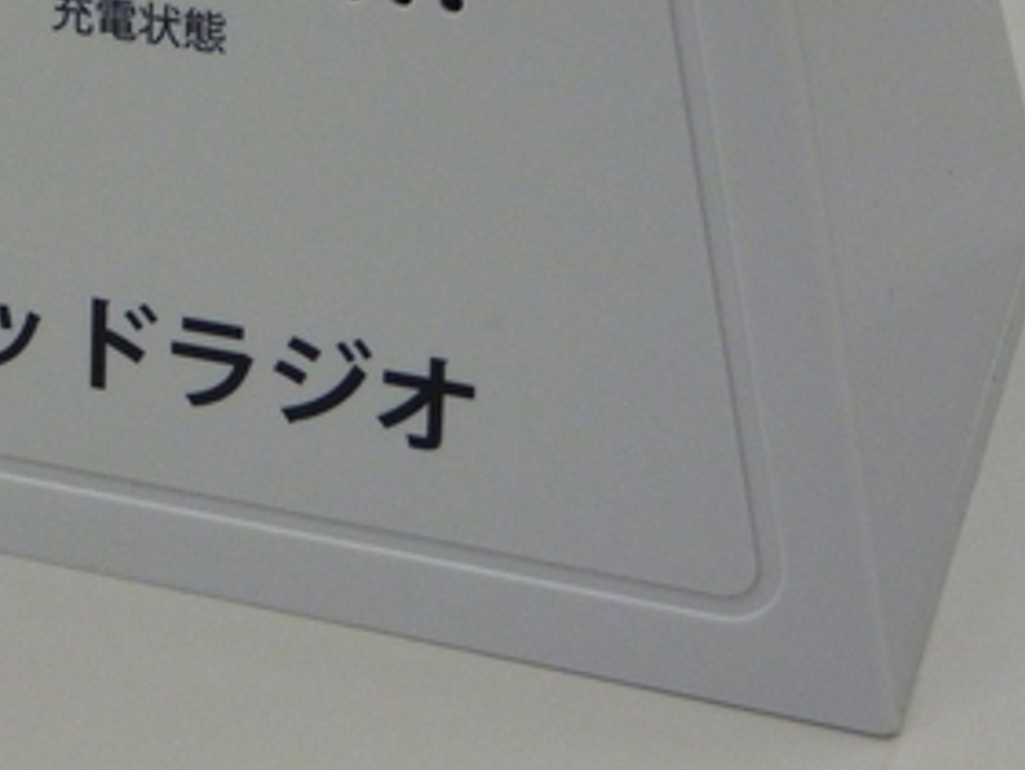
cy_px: -62
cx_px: -55
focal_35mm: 116
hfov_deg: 16.5
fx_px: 3436
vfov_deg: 12.6
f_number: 4.7
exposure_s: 1/30
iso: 400
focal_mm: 9.1
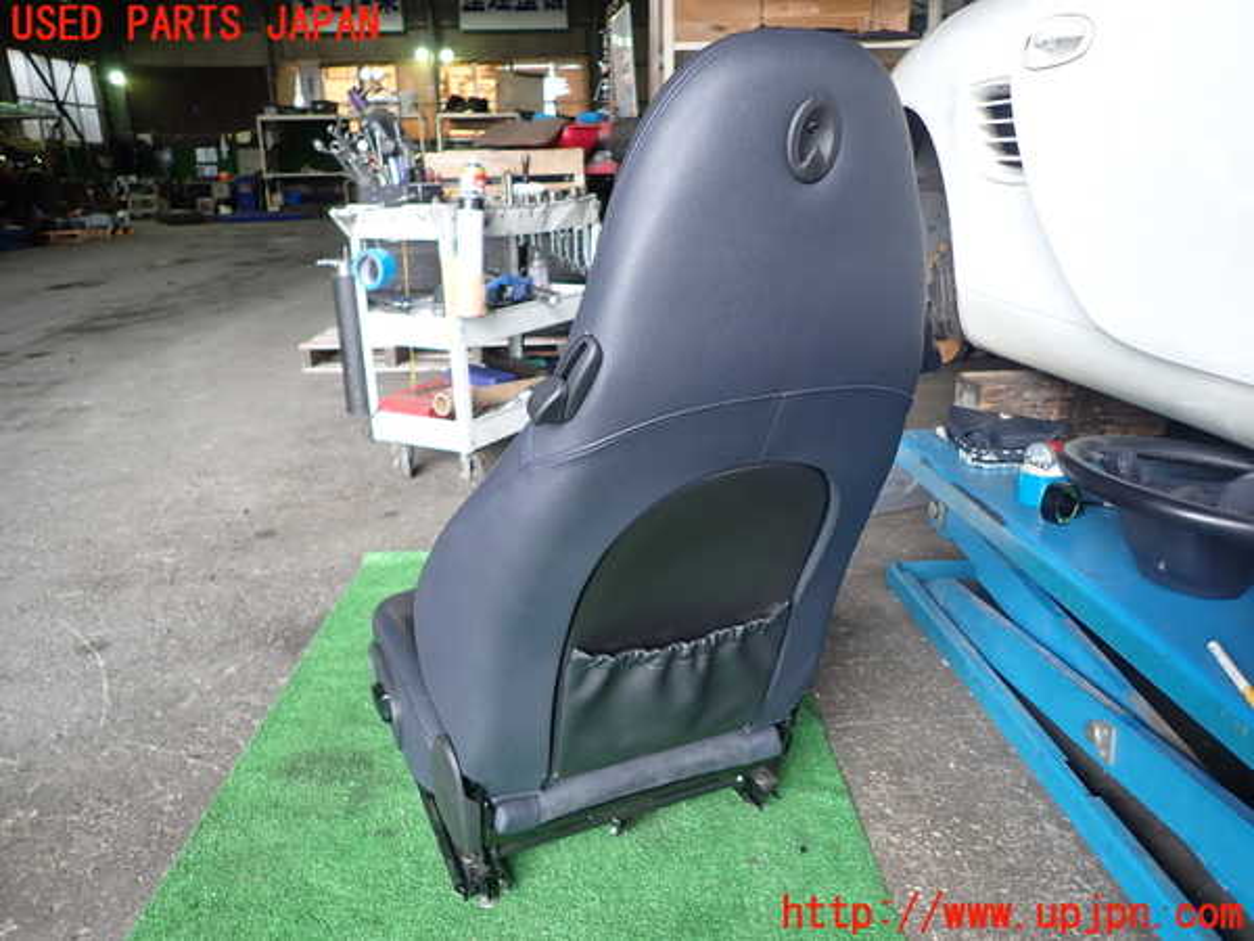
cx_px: 627
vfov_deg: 54.9
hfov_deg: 69.4
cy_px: 470
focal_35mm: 25
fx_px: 906
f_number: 2
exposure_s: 1/100
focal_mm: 4.5
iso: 100
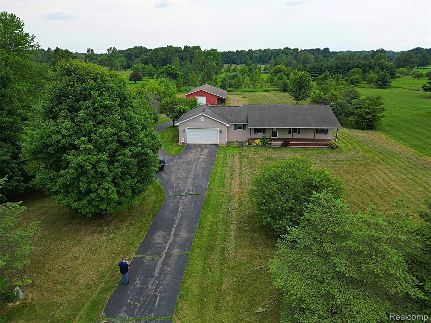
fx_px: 299
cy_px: 162
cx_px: 216
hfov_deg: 71.6
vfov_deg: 56.8
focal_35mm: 24
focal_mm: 6.7
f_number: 1.7
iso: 100
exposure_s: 1/1000
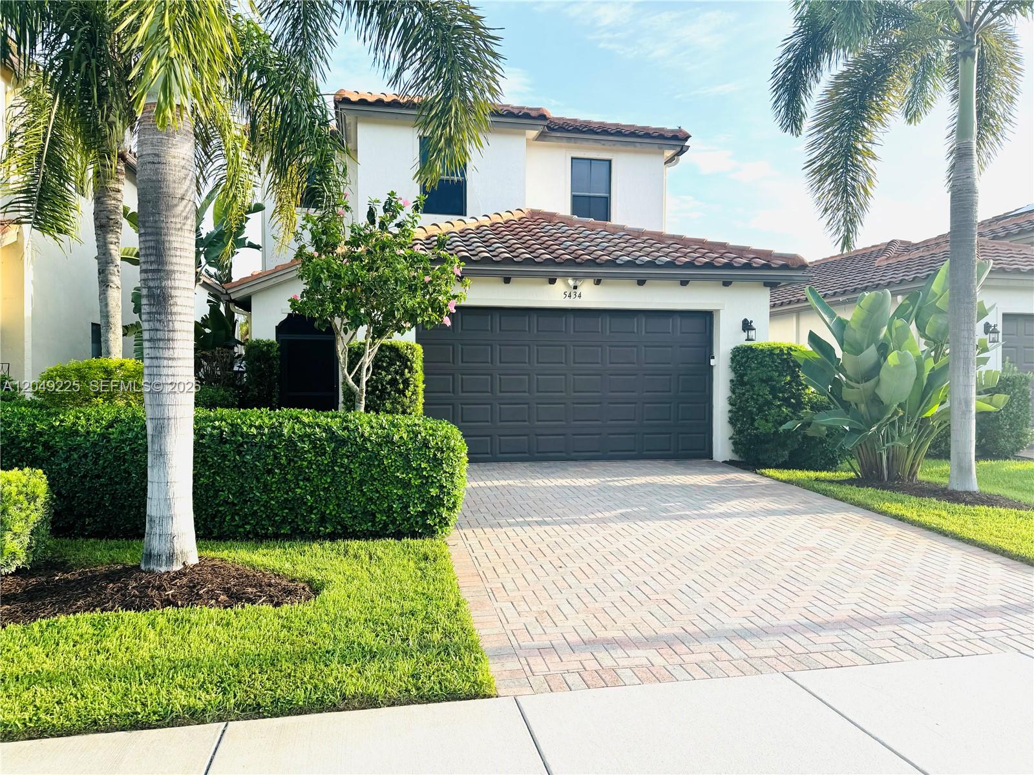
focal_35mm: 24
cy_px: 388
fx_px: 717
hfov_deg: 71.6
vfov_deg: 56.8
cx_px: 517
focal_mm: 6.76
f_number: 1.78
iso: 80
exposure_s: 1/1425
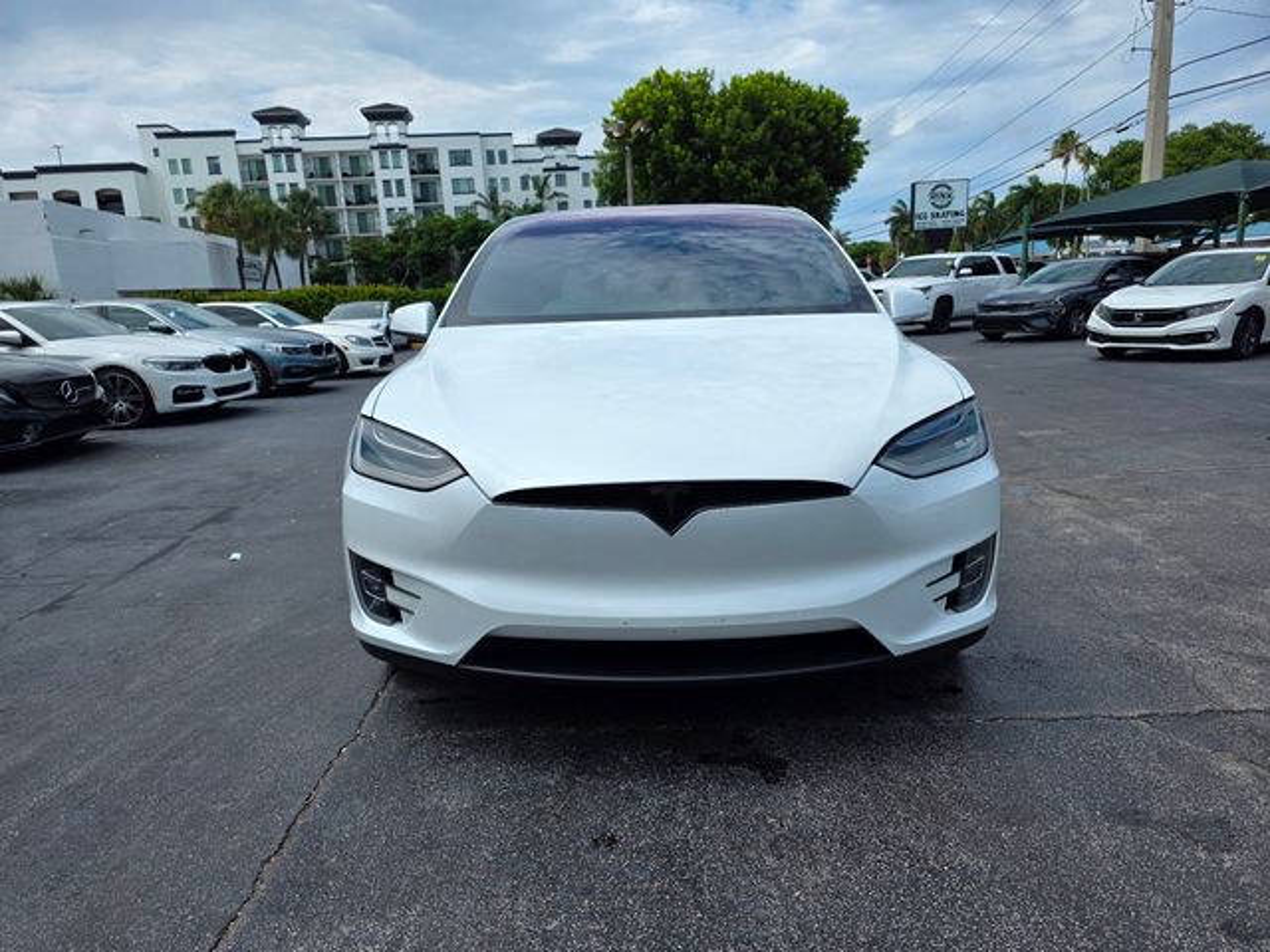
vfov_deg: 58.9
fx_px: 844
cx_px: 635
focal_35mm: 23
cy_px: 476
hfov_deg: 73.9
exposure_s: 1/7944
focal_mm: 6.3
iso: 80
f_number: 1.7
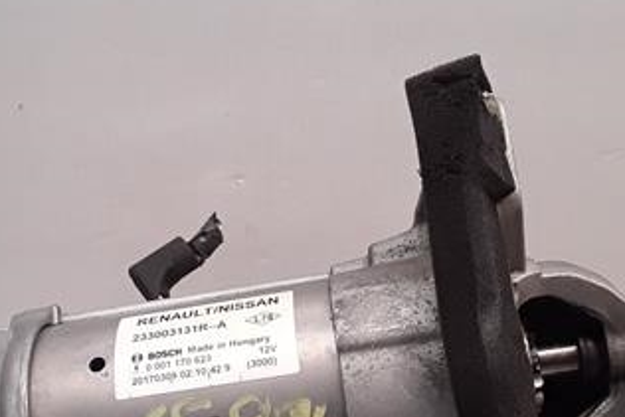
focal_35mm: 59
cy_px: 354
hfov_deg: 33.7
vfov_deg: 22.6
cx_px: 229
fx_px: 1025
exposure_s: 1/133
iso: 100
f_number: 1.9
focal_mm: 2.91
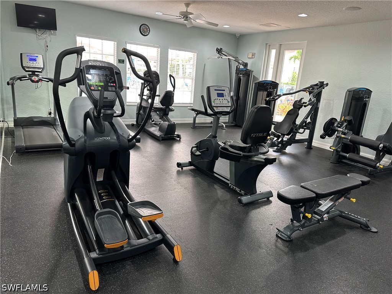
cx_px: 196
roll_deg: -4.3
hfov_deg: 71.6
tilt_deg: -13.6
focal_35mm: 24
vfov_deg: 56.8
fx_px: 272
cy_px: 147
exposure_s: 1/60
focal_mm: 6.86
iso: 125
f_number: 1.78
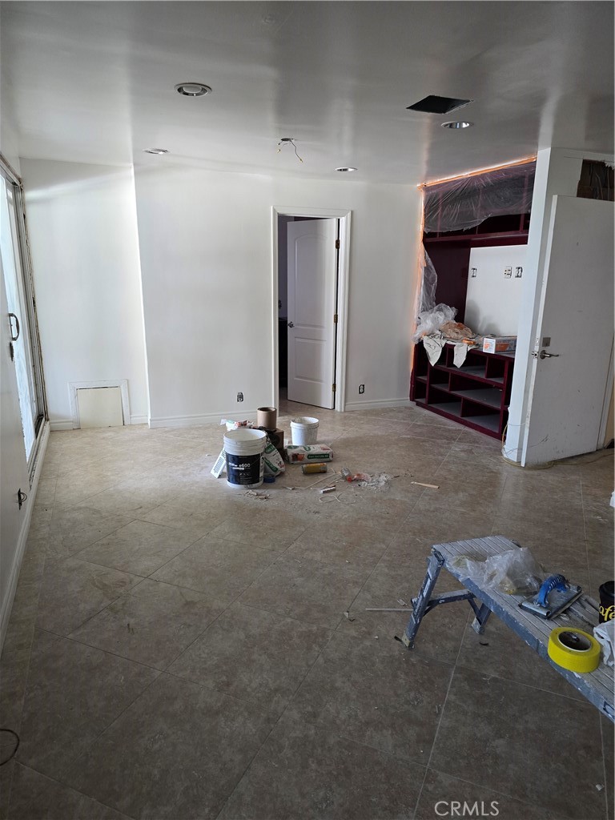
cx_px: 308
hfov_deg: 58.9
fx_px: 545
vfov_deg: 73.9
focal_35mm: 23
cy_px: 410
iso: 400
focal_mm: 6.3
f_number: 1.7
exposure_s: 1/120
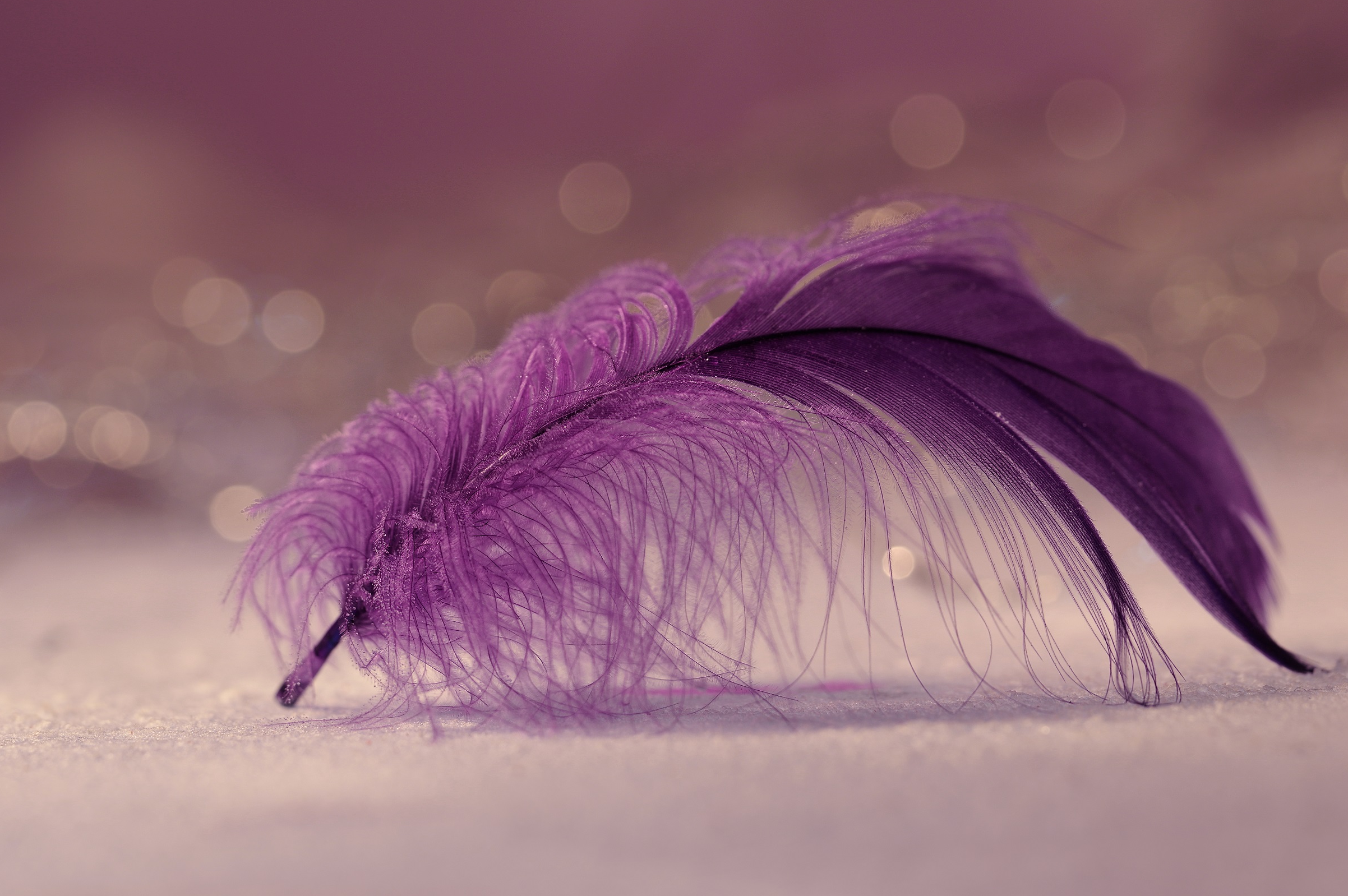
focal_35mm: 234
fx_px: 8753
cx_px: 662
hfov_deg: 8.8
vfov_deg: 5.9
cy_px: 449
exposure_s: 1/2
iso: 100
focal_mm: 150
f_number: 5.6
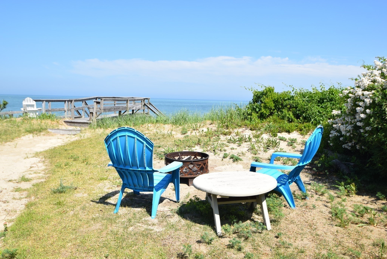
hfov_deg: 67.3
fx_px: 290
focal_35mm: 27
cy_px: 130
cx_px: 194
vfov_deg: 48.0
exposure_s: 1/400
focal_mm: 18
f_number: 10
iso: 200
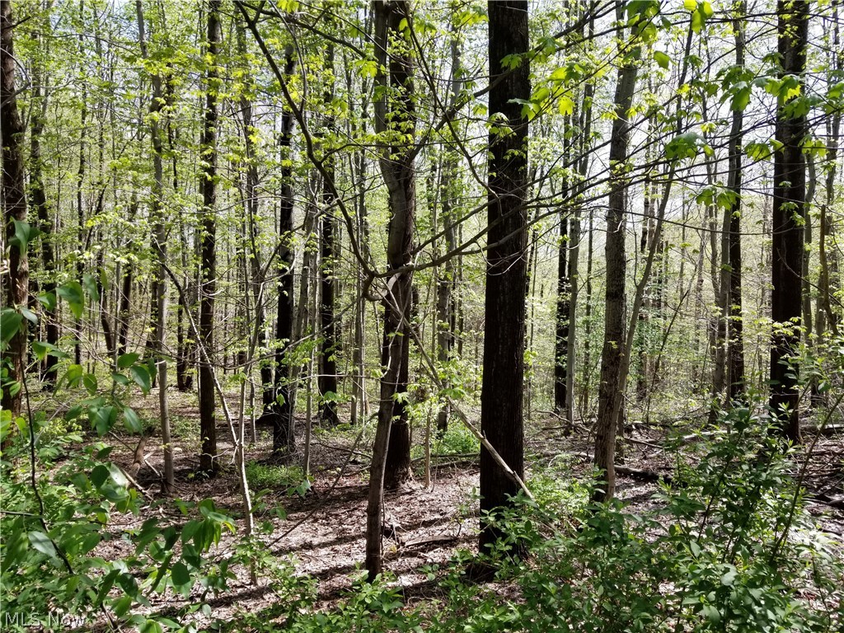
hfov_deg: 67.3
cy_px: 316
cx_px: 422
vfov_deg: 53.1
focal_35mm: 26
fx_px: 634
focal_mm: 4.25
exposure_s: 1/509
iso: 50
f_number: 1.7
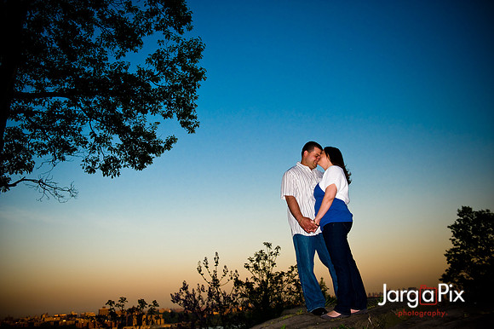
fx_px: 439
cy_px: 164
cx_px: 247
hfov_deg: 58.7
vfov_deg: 41.1
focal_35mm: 32
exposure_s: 1/3200
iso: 800
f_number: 4
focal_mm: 32
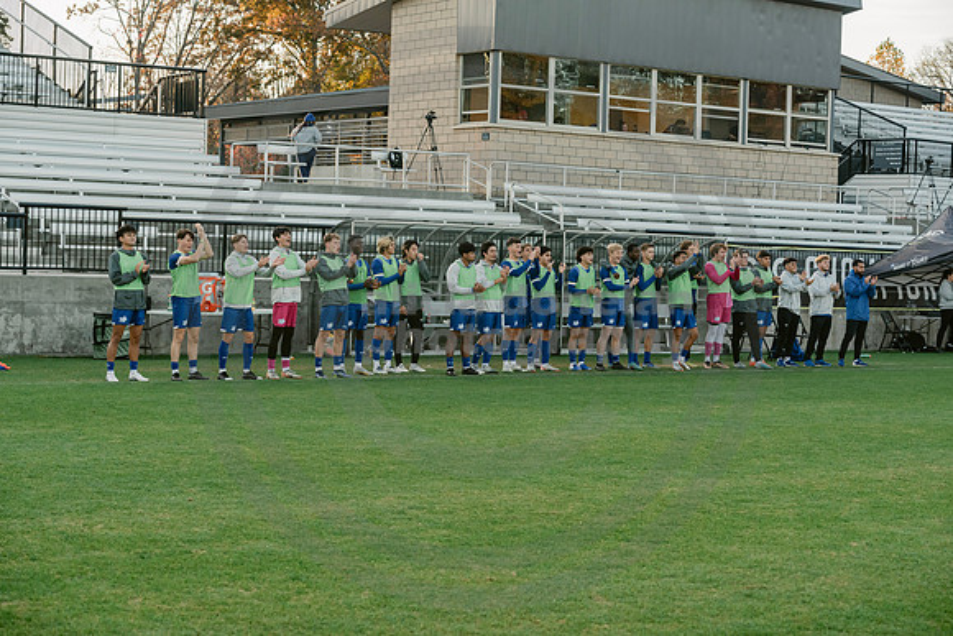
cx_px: 476
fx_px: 1853
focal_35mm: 70
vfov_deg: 19.5
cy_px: 318
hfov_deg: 28.8
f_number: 5.6
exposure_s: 1/800
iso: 1250
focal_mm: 70
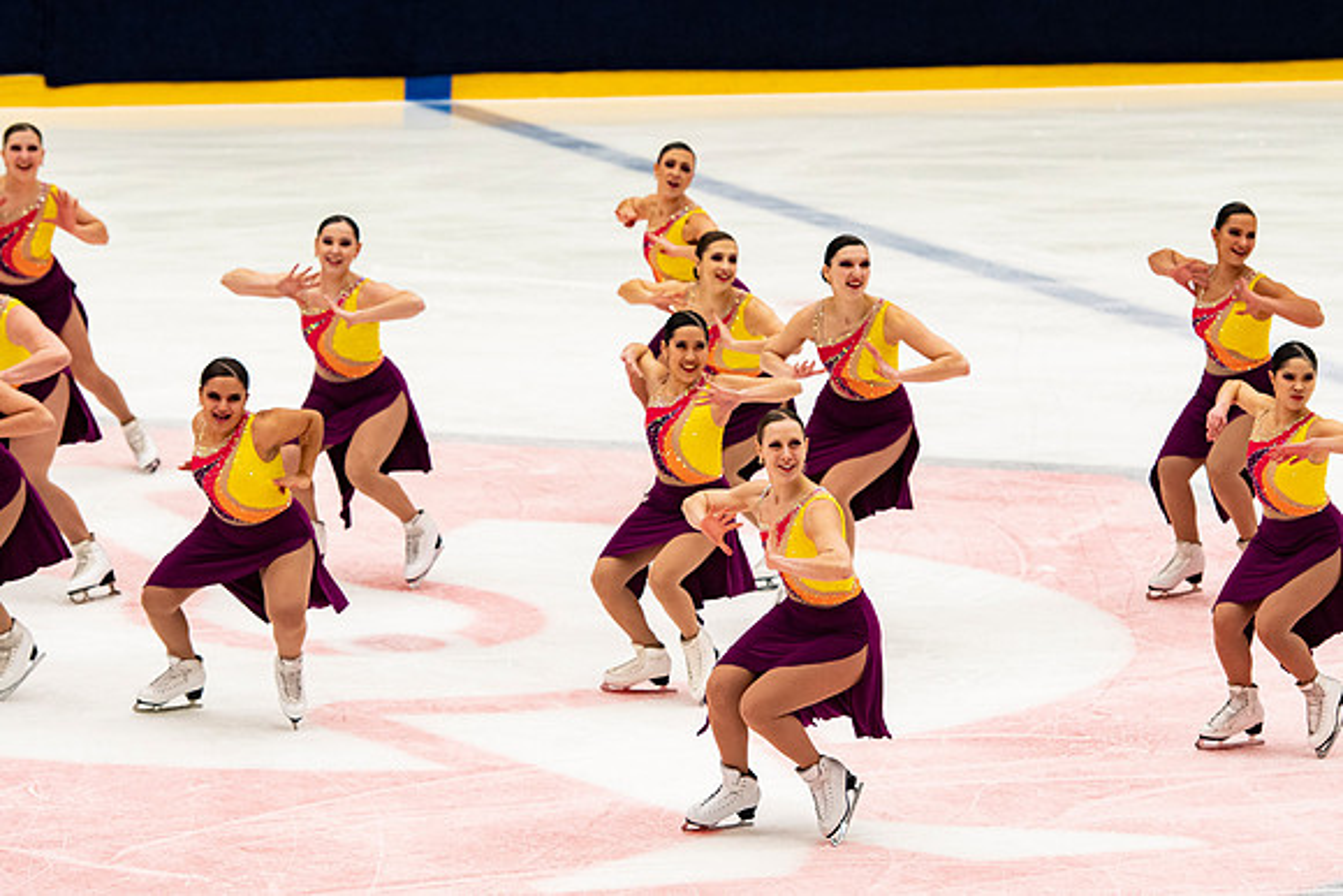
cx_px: 672
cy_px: 448
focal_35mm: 195
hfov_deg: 10.5
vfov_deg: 7.0
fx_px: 7276
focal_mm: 130
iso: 900
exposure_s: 1/500
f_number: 4
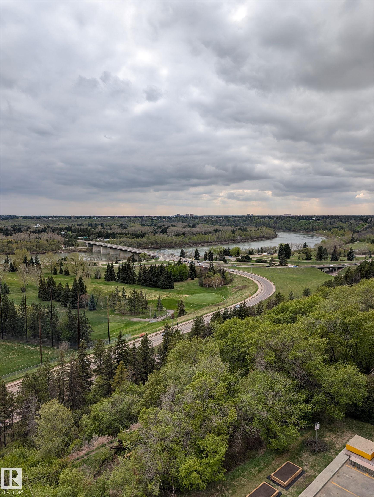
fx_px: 345
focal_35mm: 24
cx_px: 187
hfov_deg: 56.9
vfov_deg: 71.5
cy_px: 248
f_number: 1.68
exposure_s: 1/1280
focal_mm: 6.9
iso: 22
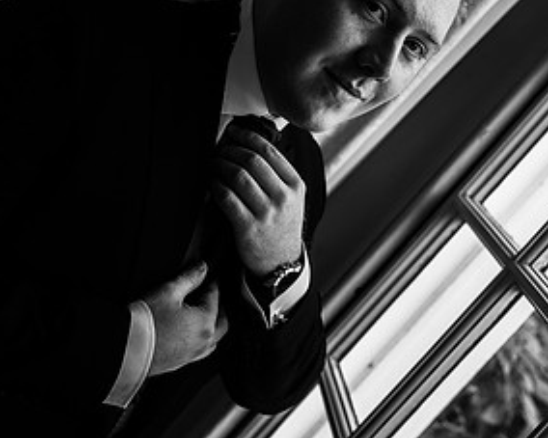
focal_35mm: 67
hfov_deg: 28.2
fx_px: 1086
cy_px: 106
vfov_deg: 22.6
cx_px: 347
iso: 640
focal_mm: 35
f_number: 3.5
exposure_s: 1/100
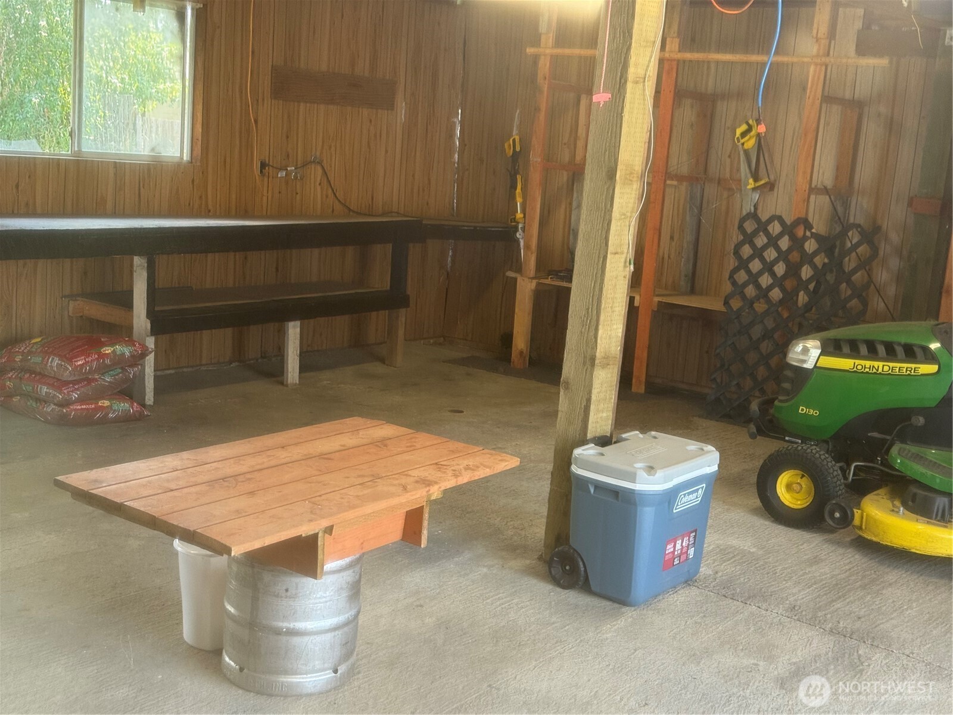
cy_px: 358
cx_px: 476
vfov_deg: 30.3
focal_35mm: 48
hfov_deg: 39.7
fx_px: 1321
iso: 80
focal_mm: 6.76
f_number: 1.78
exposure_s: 1/120
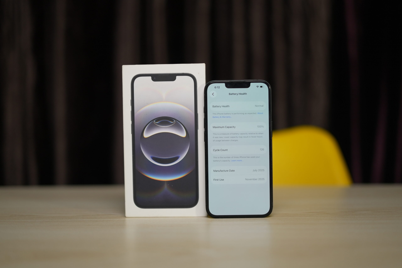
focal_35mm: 50
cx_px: 201
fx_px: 559
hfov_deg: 39.6
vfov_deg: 27.0
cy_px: 134
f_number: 1.8
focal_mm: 50
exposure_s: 1/100
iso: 500
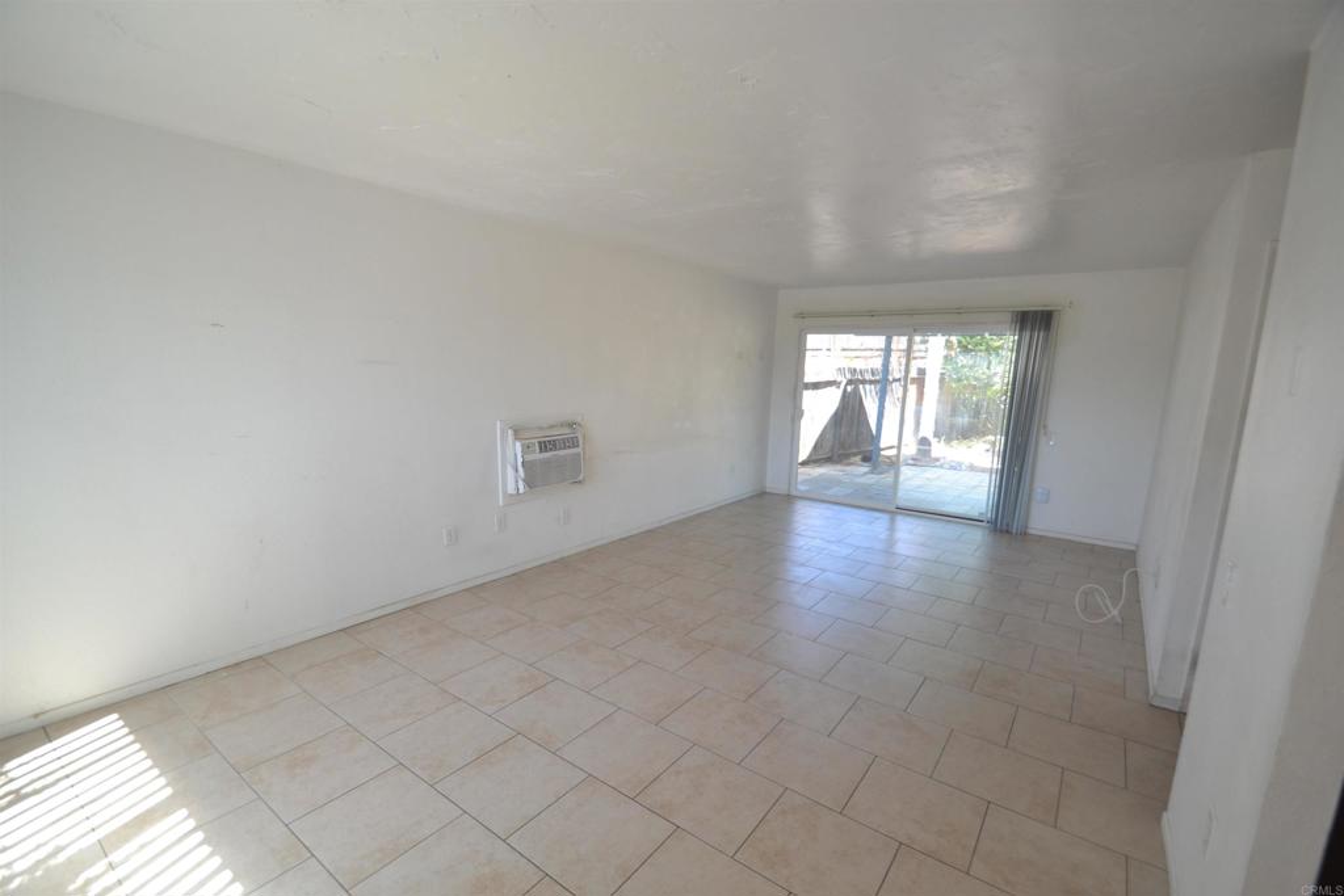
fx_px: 560
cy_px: 448
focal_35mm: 15
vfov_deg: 77.3
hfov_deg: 100.4
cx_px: 672
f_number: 5
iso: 400
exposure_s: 1/100
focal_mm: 10
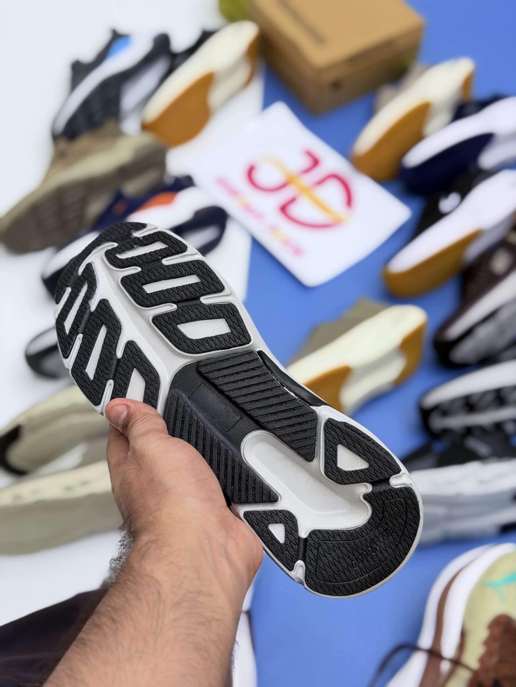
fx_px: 954
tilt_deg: -54.9
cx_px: 258
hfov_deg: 30.3
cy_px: 344
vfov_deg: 39.7
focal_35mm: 48
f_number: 1.78
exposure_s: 1/239
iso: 64
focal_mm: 6.76
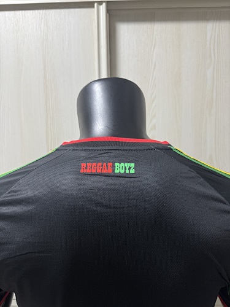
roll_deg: +0.6
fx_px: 213
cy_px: 154
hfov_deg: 56.8
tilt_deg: -3.7
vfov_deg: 71.6
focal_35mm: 24
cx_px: 115
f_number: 1.78
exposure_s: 1/60
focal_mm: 6.76
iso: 250
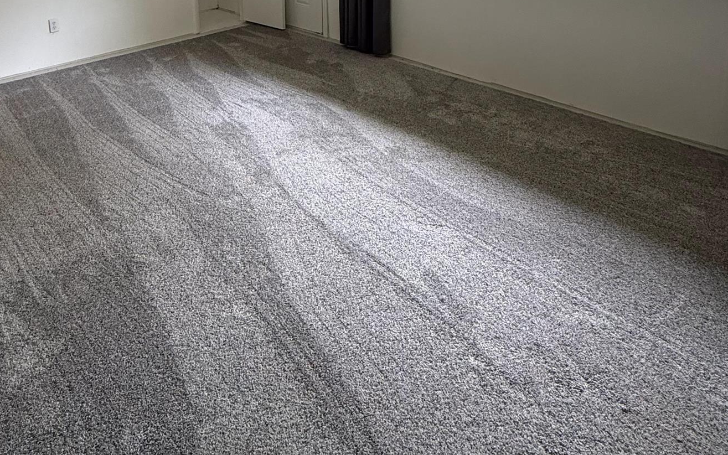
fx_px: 516
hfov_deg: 68.8
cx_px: 254
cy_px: -23
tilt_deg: -7.8
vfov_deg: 40.3
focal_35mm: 26
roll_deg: +2.7
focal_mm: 2.22
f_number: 2.2
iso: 320
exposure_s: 1/120
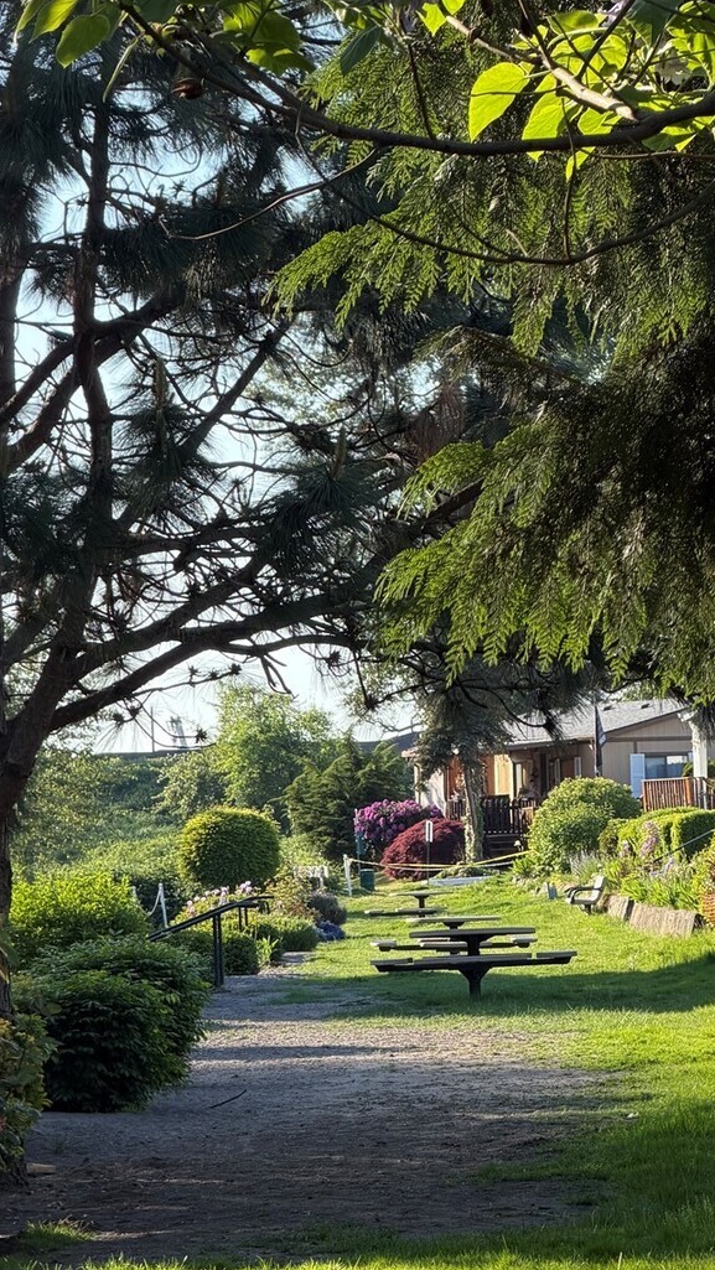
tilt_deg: +0.5
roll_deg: +1.5
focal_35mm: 153
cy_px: 755
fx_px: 5154
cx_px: 592
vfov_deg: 14.0
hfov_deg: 7.9
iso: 50
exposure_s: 1/403
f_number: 2.8
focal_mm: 16.89
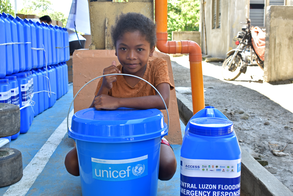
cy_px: 98
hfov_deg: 47.9
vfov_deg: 33.0
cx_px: 146
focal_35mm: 40
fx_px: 330
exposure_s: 1/40
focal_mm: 27
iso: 100
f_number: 5.6
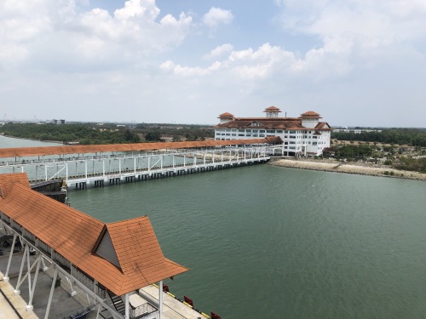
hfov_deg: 63.4
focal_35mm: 28
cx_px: 213
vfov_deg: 49.7
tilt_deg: -7.1
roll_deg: -0.1
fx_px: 345
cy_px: 160
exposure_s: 1/3205
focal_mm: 4
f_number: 1.8
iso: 25
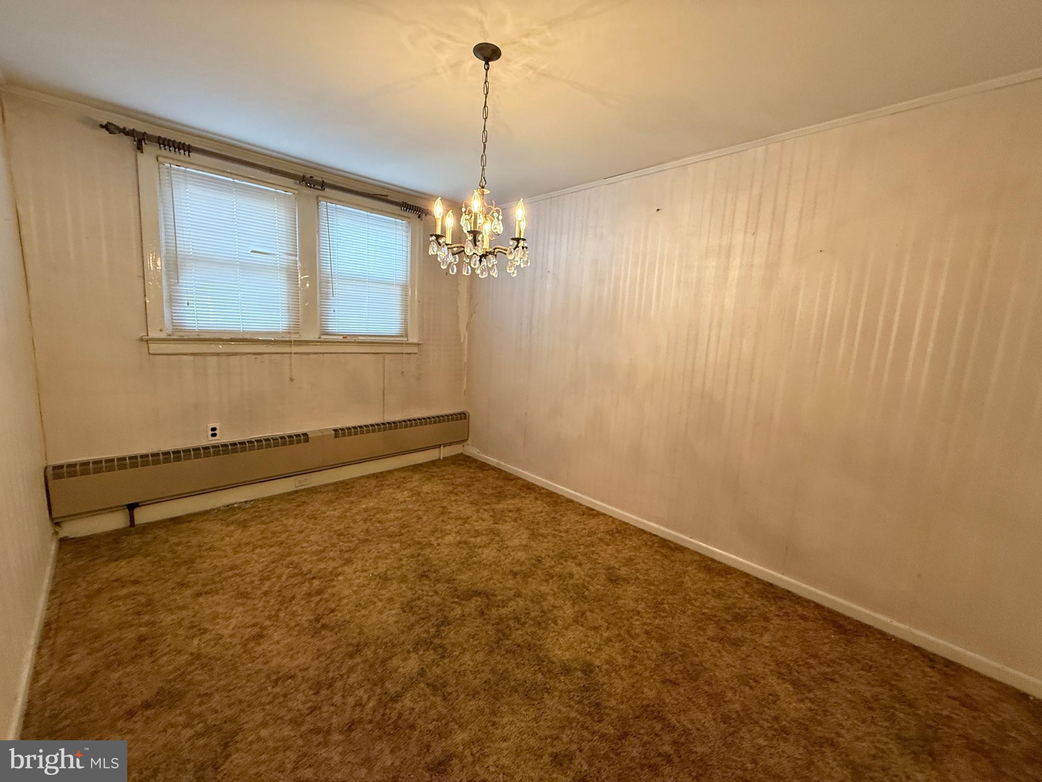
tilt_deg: -7.9
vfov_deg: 85.7
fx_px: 421
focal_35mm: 14
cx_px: 521
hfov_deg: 102.1
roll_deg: -2.4
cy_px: 391
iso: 320
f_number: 2.2
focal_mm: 2.22
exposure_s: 1/120
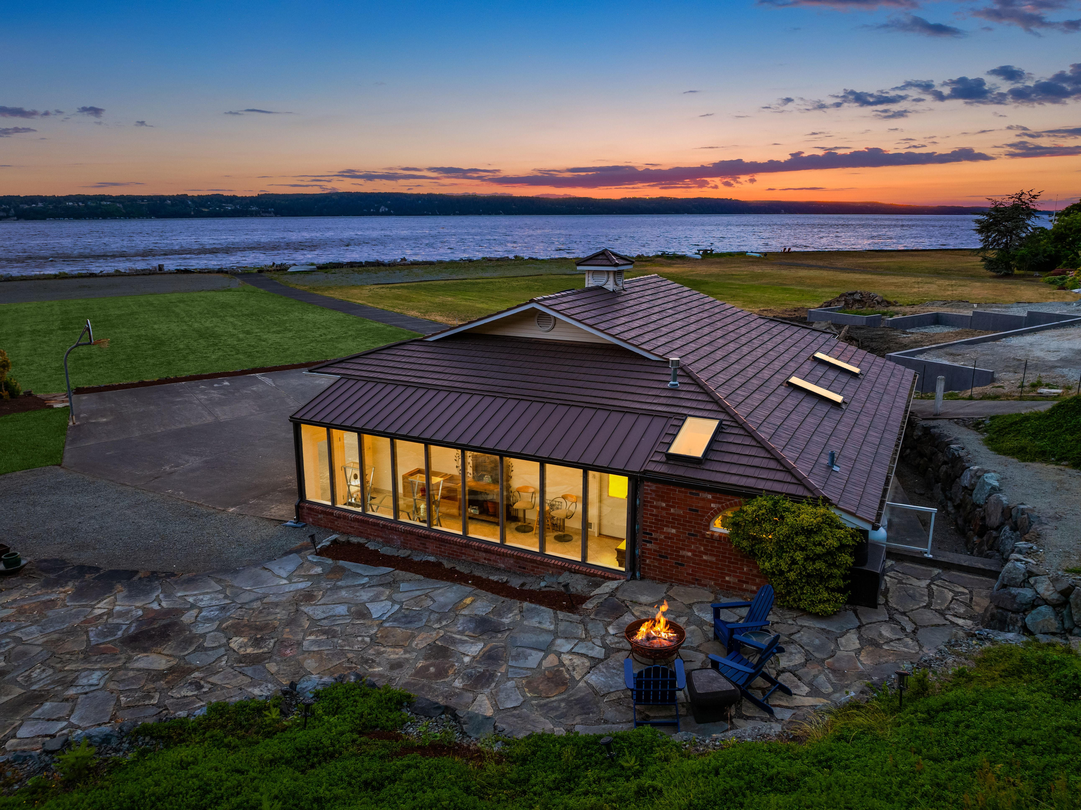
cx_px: 540
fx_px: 749
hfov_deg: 71.6
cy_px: 405
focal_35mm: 24
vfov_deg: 56.8
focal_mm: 12.29
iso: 190
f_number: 2.8
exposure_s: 1/25
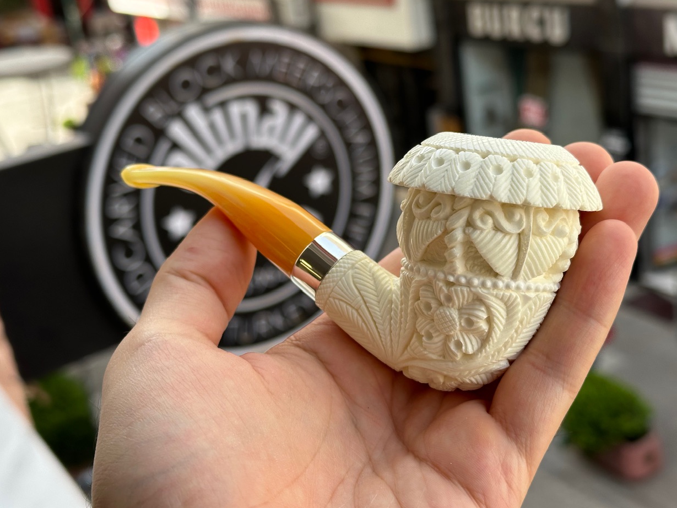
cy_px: 244
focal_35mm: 50
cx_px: 343
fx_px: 978
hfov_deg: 38.2
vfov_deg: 29.1
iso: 64
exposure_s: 1/843
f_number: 1.78
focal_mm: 6.86
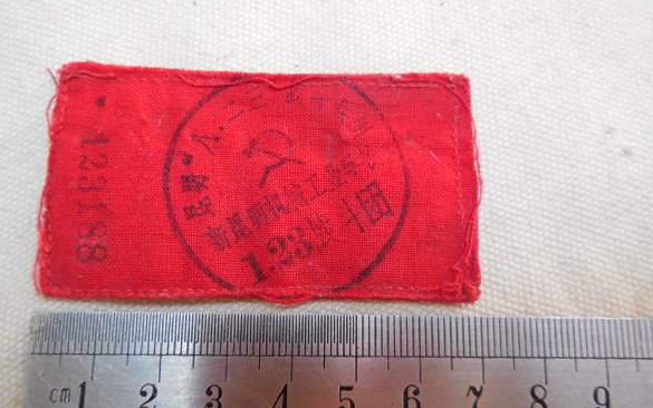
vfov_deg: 43.0
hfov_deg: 64.6
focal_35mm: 29
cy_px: 236
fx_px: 516
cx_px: 320
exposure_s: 1/250
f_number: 3.1
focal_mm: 4.5
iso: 400
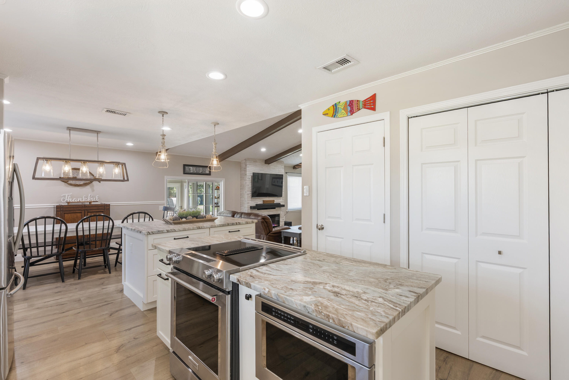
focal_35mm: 16
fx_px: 253
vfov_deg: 73.8
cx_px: 284
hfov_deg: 96.7
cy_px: 190
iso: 320
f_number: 8
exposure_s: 1/2
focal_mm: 16
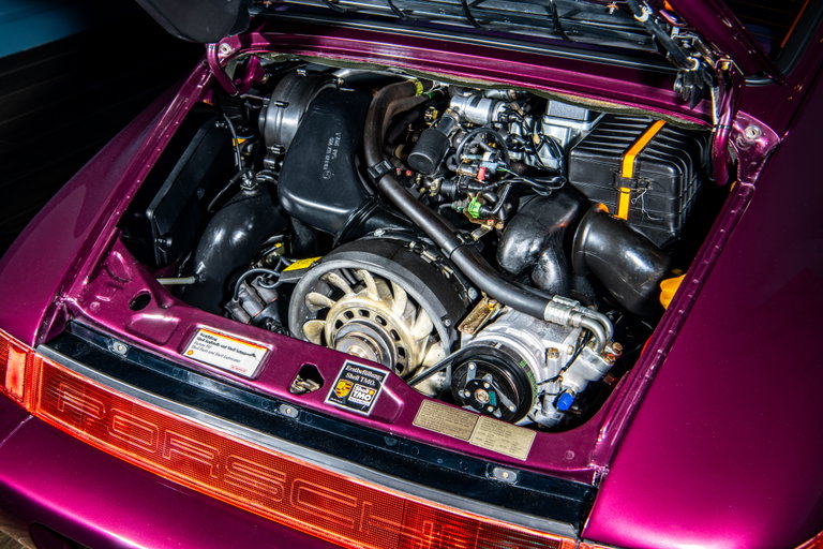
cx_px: 412
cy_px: 274
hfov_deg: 42.7
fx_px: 1052
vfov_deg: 29.2
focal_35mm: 46
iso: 160
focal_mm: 46
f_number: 10
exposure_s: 1/100
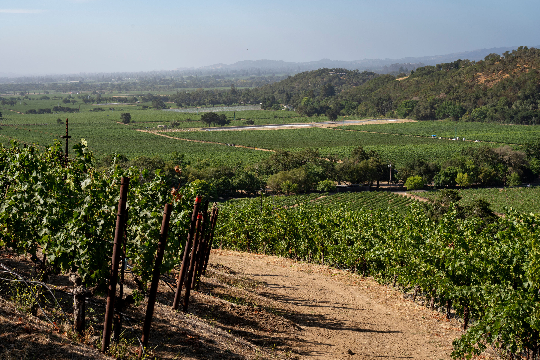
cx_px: 270
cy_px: 180
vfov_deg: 19.5
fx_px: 1050
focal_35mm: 70
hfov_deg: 28.8
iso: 400
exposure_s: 1/250
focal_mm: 70
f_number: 11
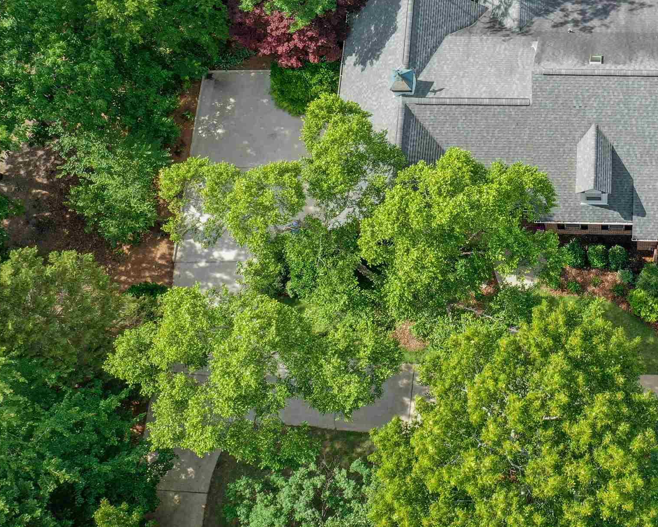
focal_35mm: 53
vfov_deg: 28.3
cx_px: 602
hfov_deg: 33.4
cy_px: 144
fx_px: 1032
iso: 100
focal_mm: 10.26
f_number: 6.3
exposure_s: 1/100
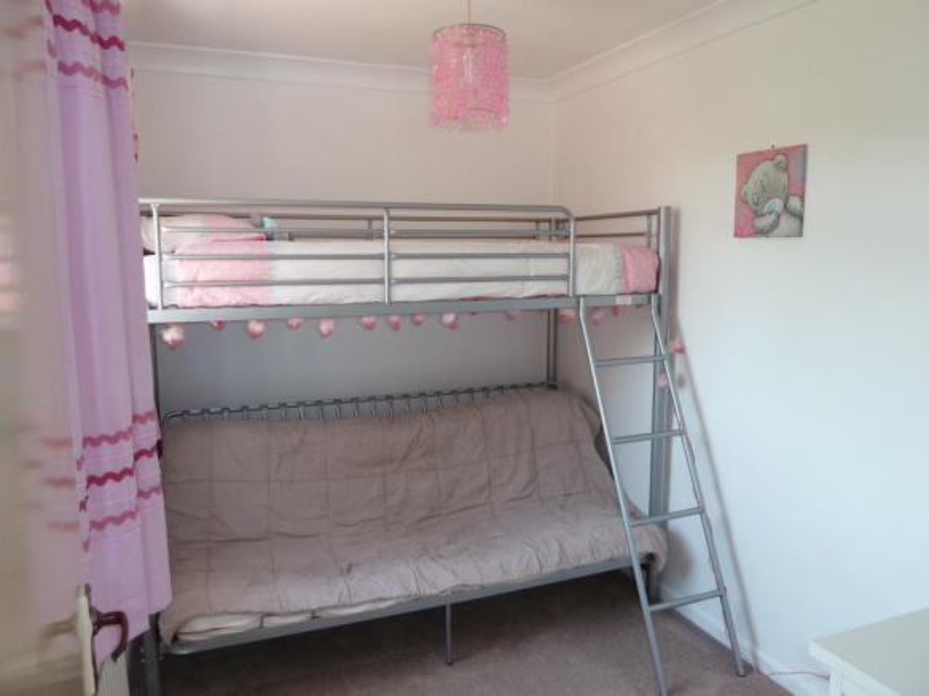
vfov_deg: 54.9
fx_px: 671
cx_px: 464
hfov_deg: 69.4
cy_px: 348
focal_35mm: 25
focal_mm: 4.1
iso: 100
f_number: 3.3
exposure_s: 1/50
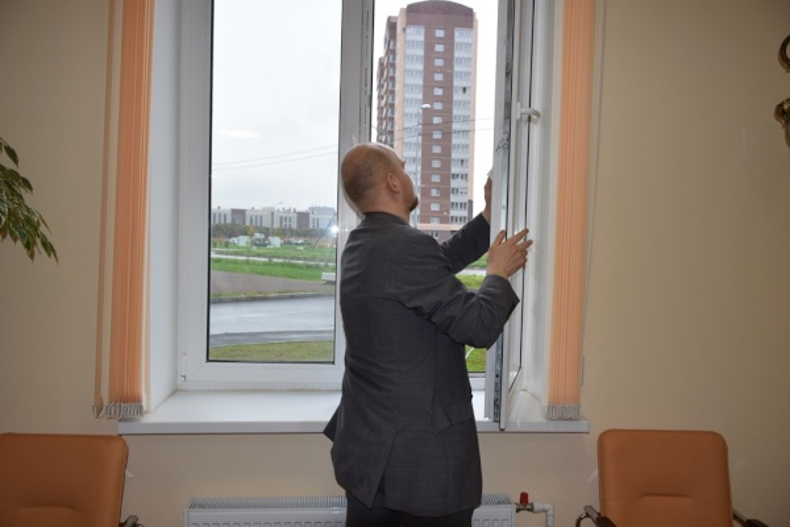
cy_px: 264
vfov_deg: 47.9
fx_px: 592
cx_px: 395
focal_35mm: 27
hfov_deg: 67.4
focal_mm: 18
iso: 220
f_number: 5.6
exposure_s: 1/125
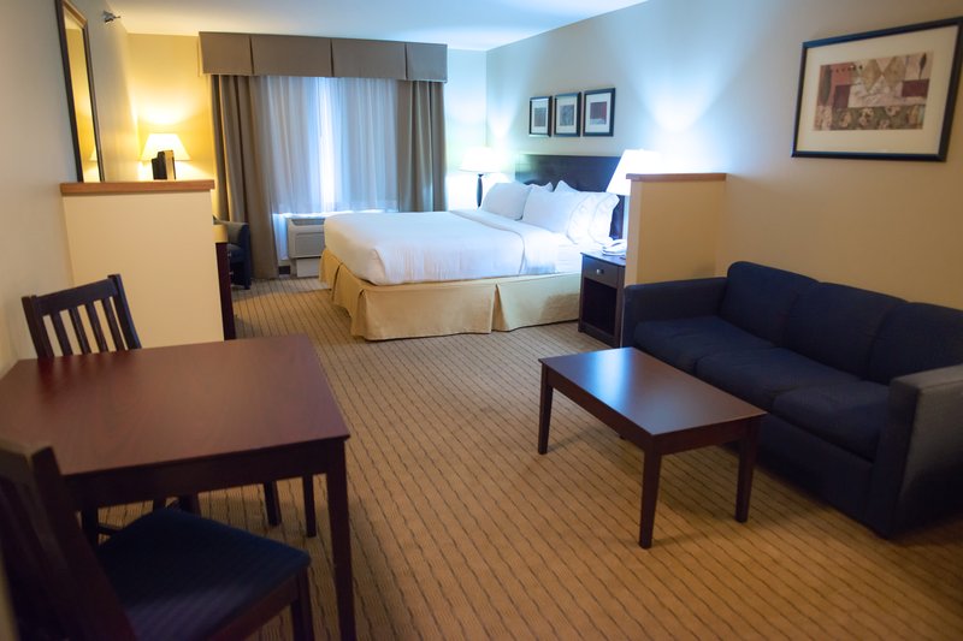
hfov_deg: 73.8
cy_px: 320
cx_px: 482
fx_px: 642
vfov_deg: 53.1
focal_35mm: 24
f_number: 2.5
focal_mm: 24
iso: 1600
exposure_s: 1/160
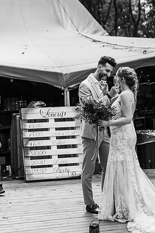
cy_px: 110
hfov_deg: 14.8
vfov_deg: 22.2
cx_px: 81
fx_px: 596
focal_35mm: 92
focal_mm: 85
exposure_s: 1/640
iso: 100
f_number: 4
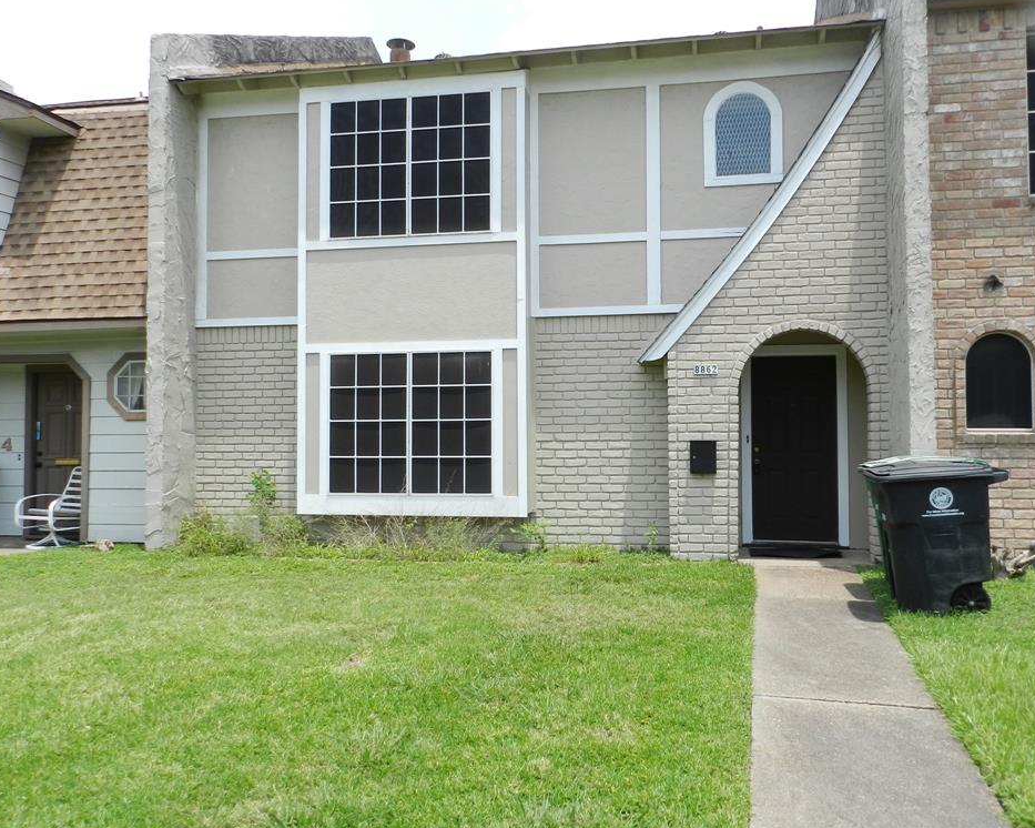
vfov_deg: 48.5
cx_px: 542
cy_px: 404
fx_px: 919
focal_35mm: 30
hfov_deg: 58.8
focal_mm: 5
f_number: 3.6
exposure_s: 1/800
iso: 160
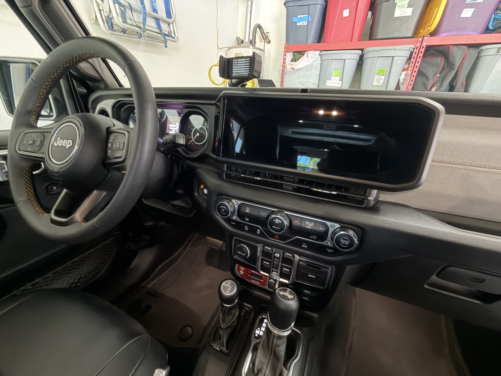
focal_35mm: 14
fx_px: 203
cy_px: 188
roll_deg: -3.5
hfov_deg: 102.1
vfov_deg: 85.7
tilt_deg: -22.6
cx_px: 250
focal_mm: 2.22
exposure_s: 1/12
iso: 500
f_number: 2.2
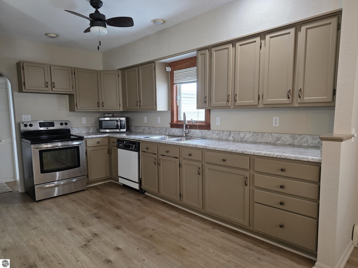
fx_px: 238
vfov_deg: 58.9
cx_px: 179
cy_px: 134
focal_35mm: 23
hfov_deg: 73.9
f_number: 1.7
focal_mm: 6.3
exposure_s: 1/120
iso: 400
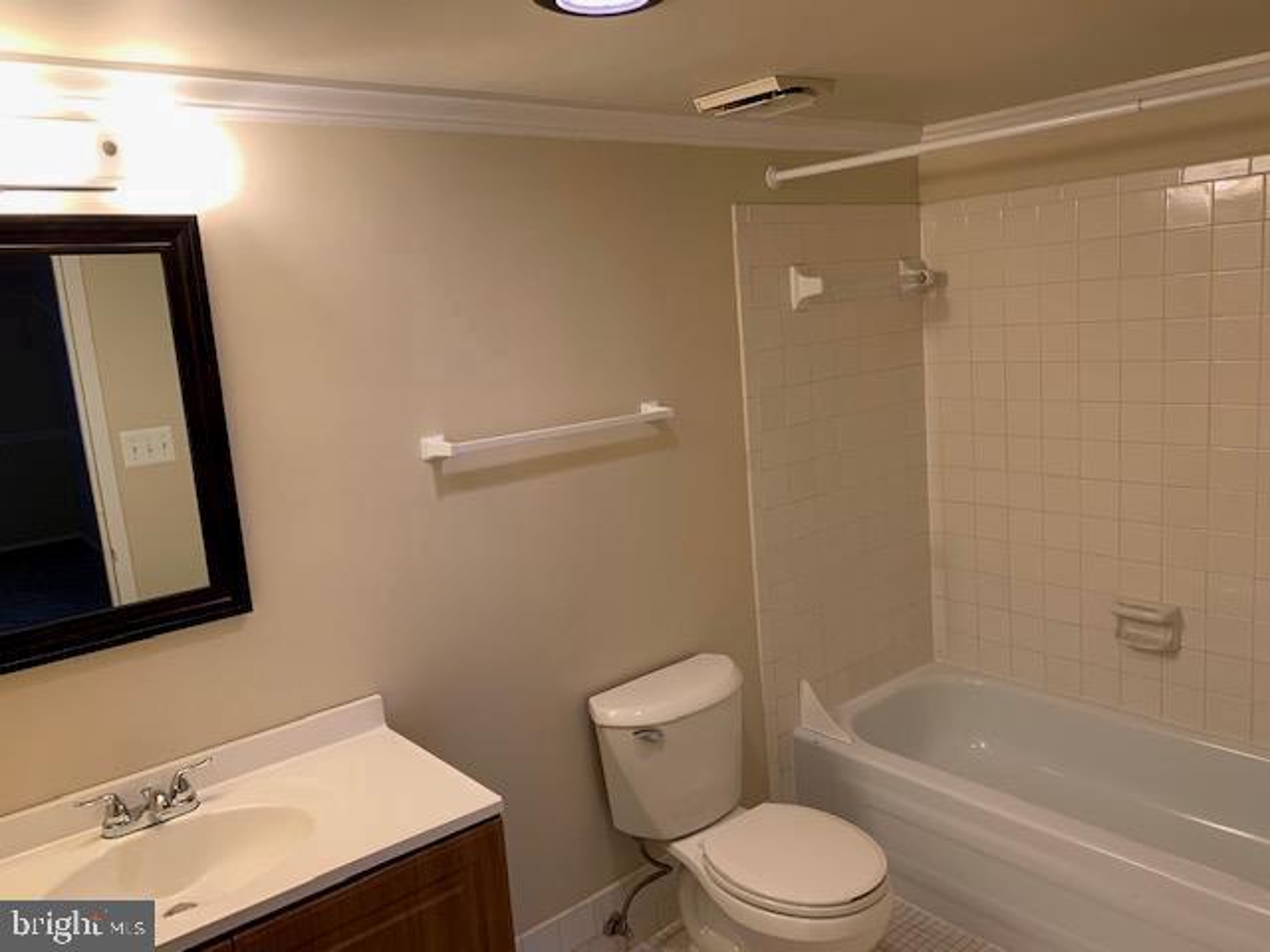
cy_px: 476
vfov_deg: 53.1
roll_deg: +4.8
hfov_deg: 67.3
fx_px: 954
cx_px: 635
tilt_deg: -10.5
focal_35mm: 26
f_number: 1.8
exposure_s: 1/120
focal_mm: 4.25
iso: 100
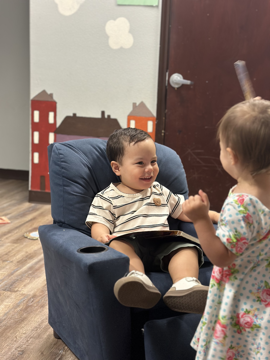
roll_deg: -2.7
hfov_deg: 30.3
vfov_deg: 39.7
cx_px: 135
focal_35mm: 48
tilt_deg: -9.1
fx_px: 499
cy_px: 180
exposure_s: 1/40
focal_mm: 6.86
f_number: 1.78
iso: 250
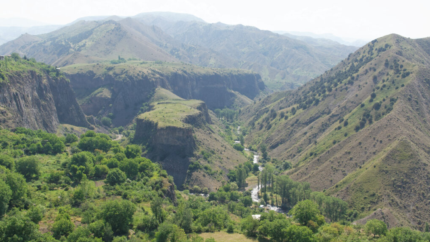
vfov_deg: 31.1
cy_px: 141
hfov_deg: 52.8
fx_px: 433
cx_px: 216
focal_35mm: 38
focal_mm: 24
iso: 100
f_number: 7.1
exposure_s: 1/200
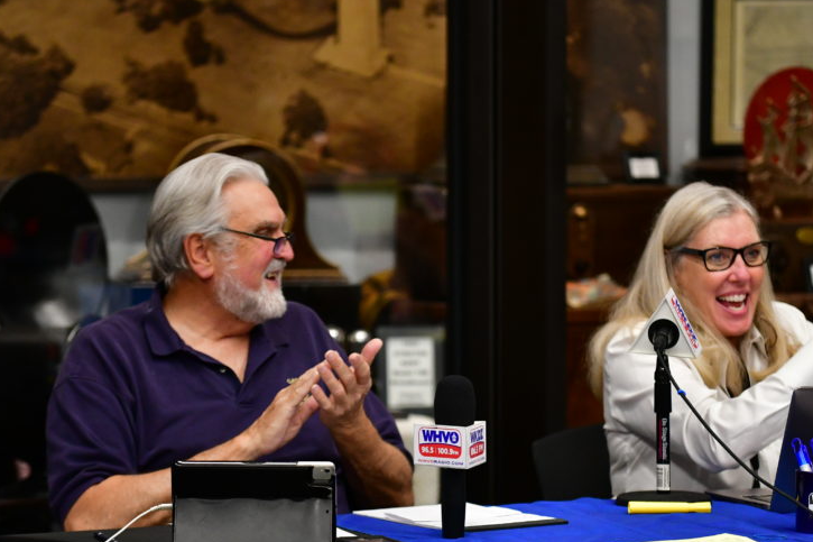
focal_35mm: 212
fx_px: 4786
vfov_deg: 6.5
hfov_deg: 9.7
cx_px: 491
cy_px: 327
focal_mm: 100
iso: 1600
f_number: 1.8
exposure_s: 1/1000
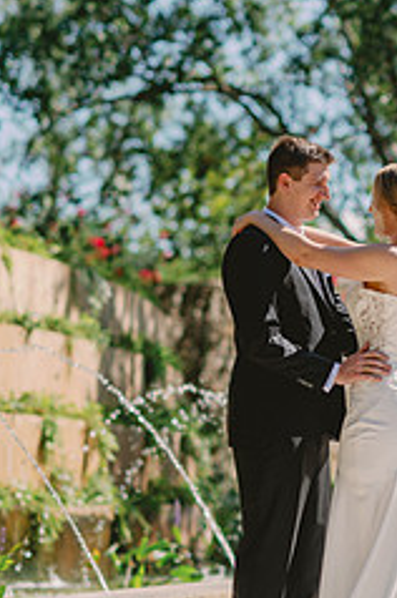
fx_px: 2671
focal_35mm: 161
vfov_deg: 12.8
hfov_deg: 8.5
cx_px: 353
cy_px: 269
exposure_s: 1/3200
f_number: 2.2
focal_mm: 85
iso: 64
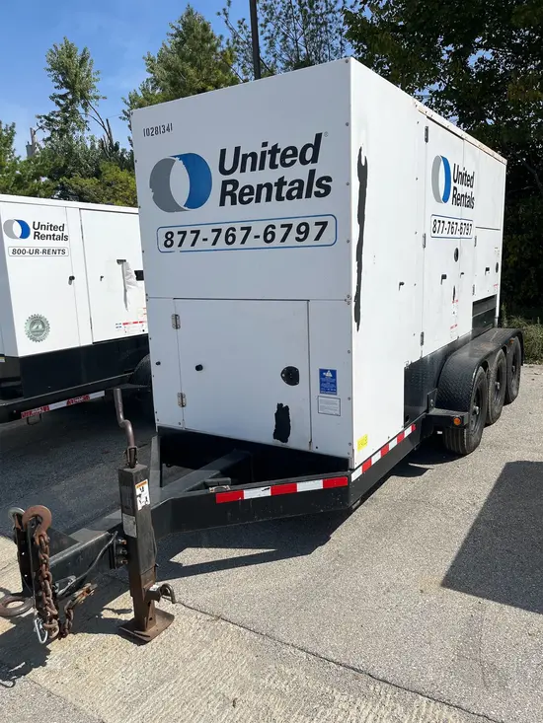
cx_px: 272
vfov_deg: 67.3
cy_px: 362
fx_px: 544
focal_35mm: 26
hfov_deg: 53.1
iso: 50
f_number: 1.6
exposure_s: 1/5556
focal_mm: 5.1
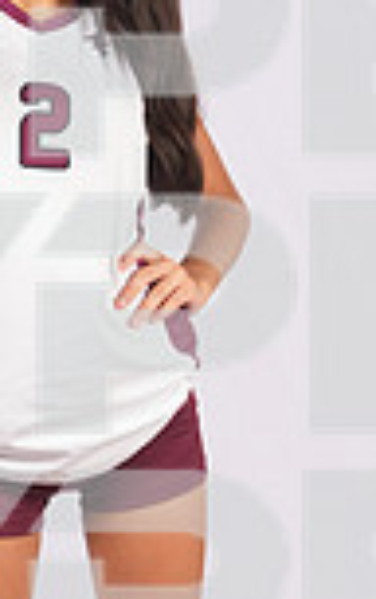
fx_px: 1766
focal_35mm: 108
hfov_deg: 12.0
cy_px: 317
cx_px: -8
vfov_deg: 19.3
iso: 160
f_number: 5.6
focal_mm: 36
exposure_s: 1/125
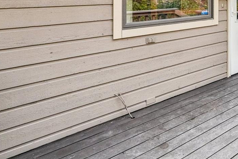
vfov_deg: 33.8
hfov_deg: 47.3
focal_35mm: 34
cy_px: -16
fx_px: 225
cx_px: 233
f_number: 8
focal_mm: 10
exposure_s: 1/320
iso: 800
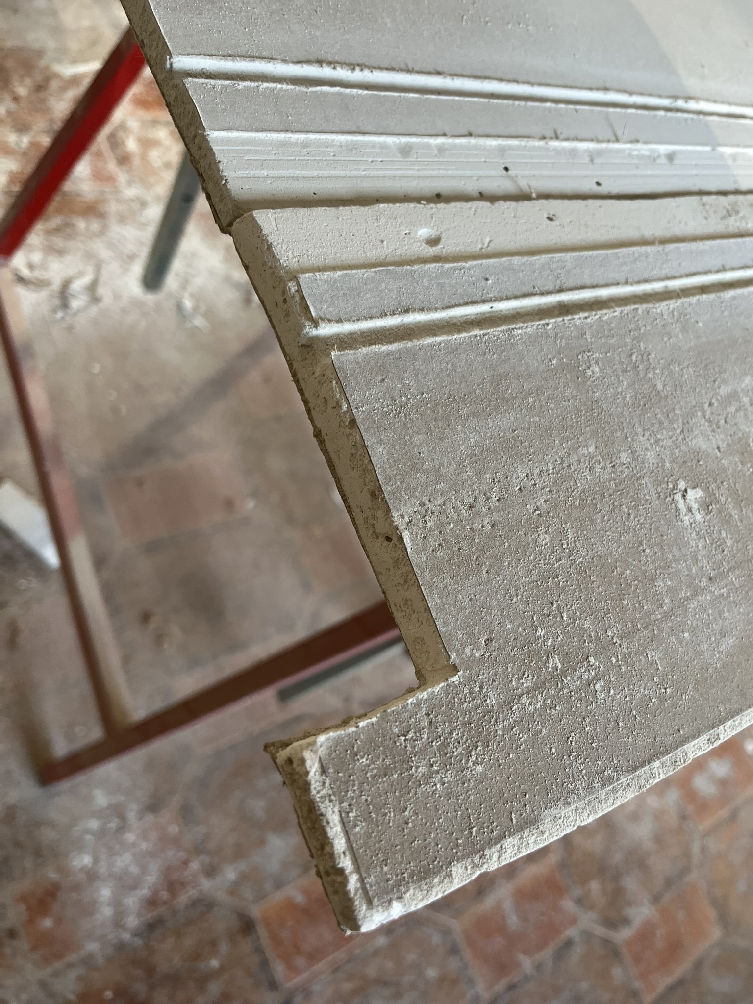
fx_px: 754
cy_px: 502
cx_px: 376
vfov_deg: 67.3
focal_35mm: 26
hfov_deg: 53.1
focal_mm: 5.1
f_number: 1.6
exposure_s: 1/60
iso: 125
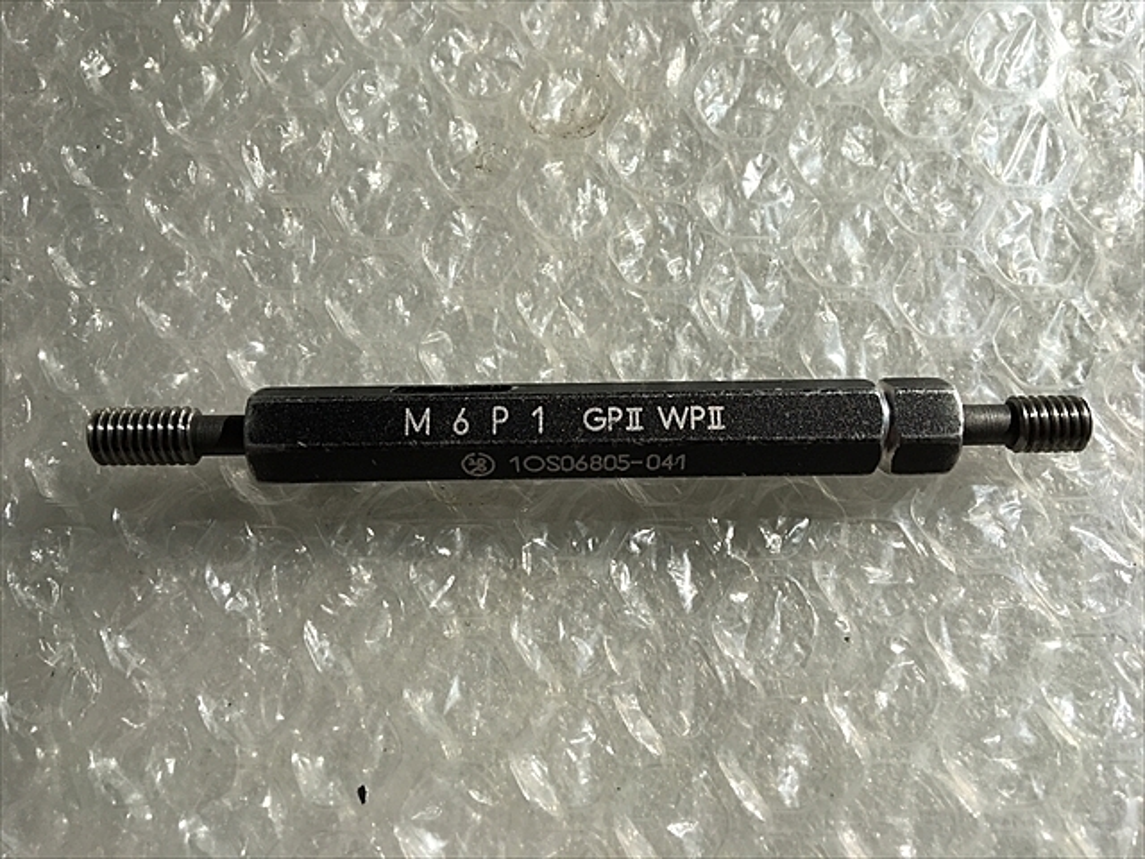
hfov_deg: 61.7
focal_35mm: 29
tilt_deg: -75.4
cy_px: 430
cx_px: 572
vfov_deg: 48.2
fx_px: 959
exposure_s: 1/1538
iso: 25
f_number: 2.2
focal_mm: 4.15
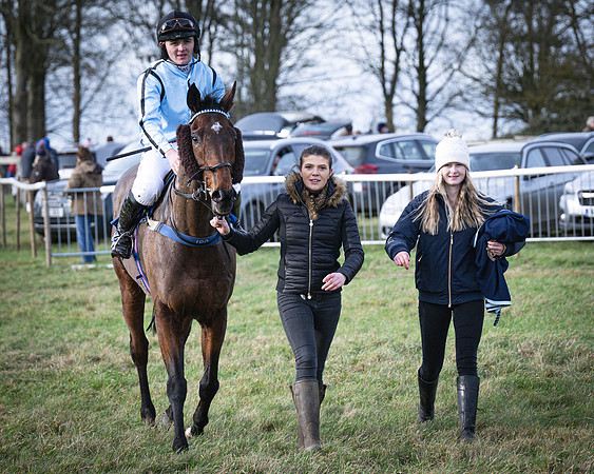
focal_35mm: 173
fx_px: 3037
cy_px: 221
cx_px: 308
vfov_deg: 8.9
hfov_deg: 11.2
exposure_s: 1/2000
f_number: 2.8
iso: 400
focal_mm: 82
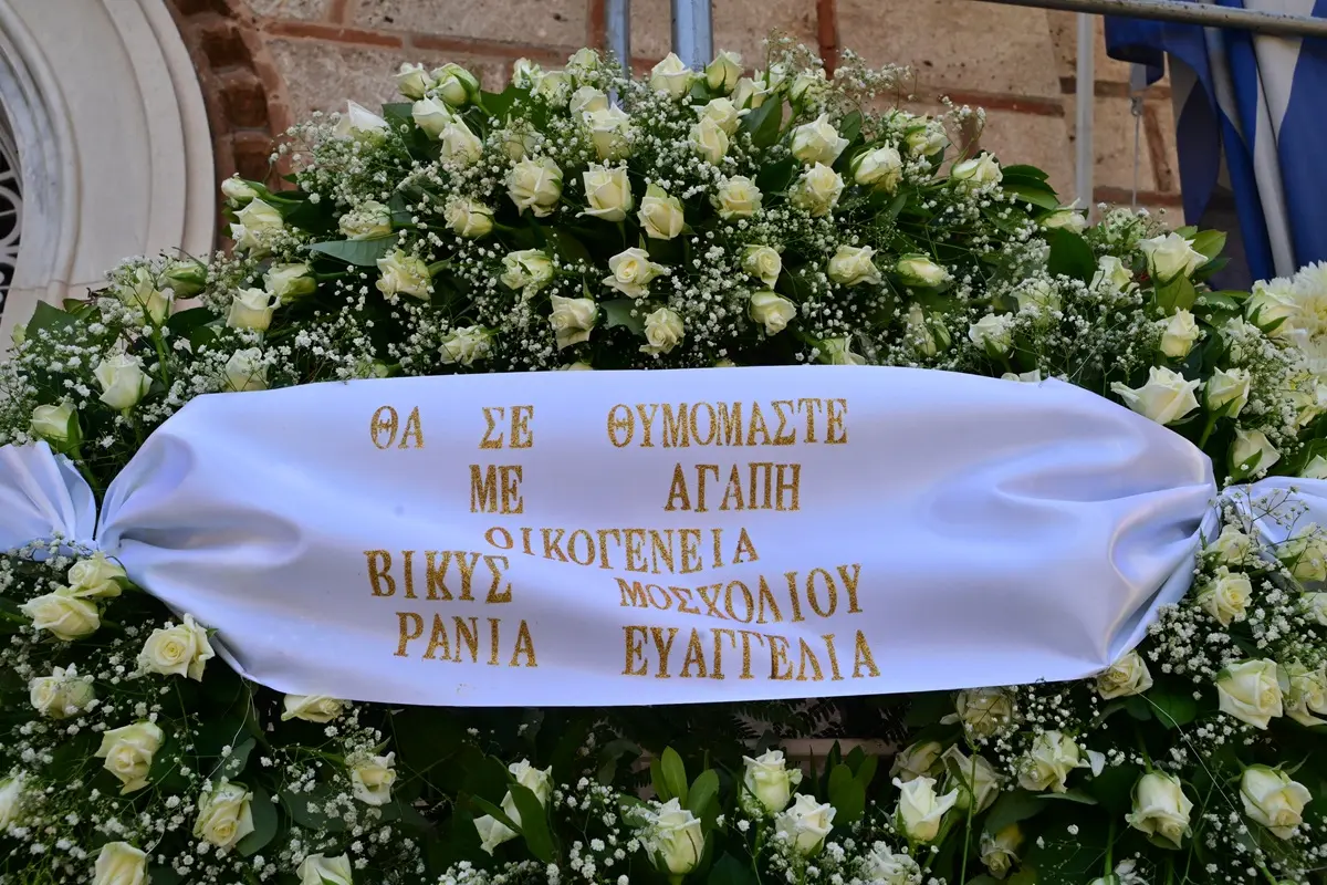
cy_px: 442
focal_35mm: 36
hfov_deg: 53.1
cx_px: 664
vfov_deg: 36.9
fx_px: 1327
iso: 2000
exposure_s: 1/800
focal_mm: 36
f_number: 9
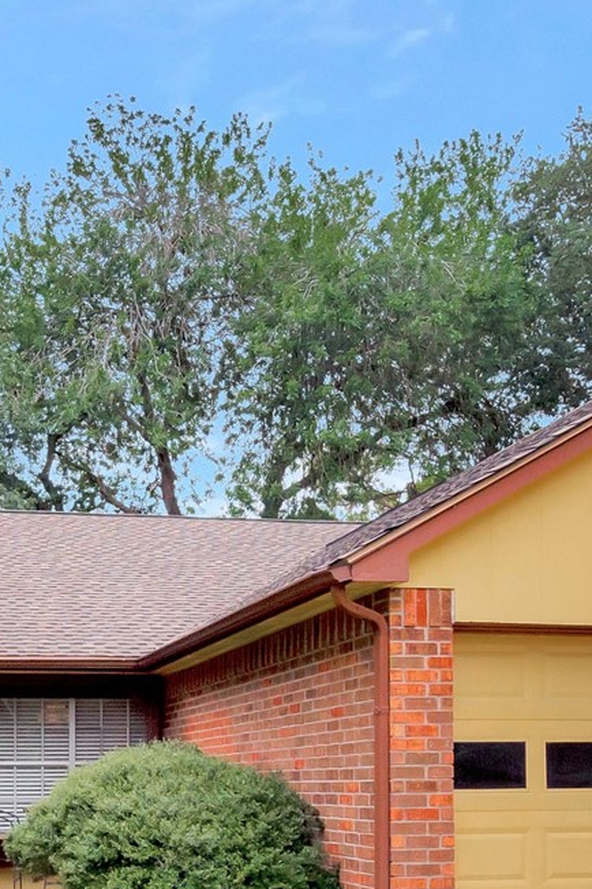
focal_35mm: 50
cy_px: 776
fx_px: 1235
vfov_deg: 37.4
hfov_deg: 26.4
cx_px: 108
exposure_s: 1/160
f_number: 8
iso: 200
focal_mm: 10
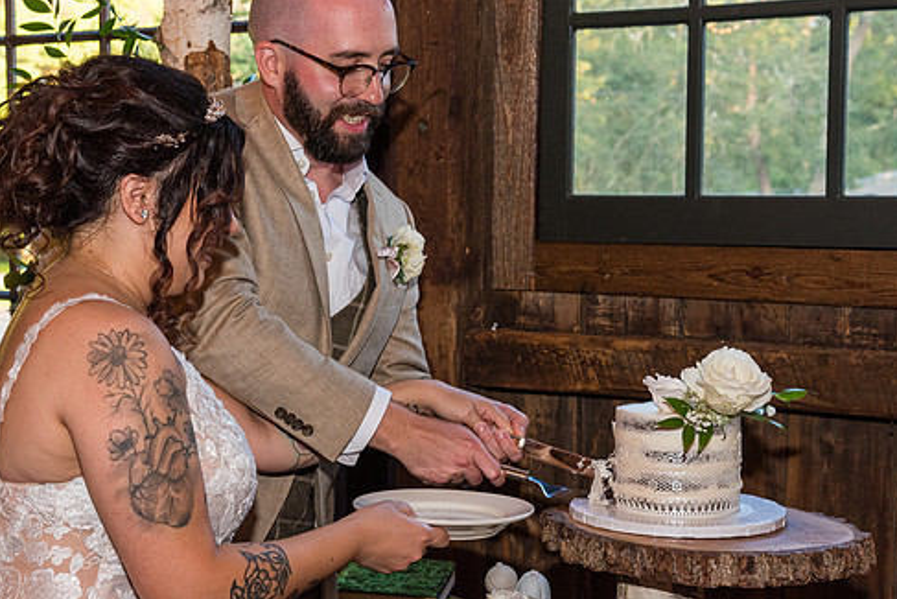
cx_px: 367
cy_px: 309
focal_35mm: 63
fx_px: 1570
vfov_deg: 21.6
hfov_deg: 31.8
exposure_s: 1/60
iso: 800
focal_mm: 52
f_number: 7.1
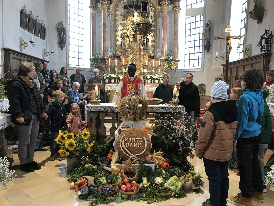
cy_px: 103
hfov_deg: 63.4
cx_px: 137
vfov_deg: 49.7
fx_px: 222
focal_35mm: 28
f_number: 1.8
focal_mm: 3.99
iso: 50
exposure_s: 1/17
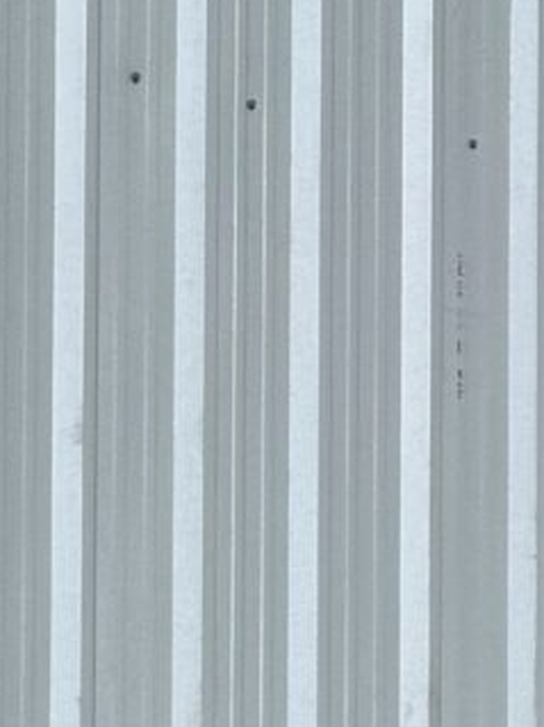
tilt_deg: +3.8
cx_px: -27
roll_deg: -0.8
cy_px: 1206
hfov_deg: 6.4
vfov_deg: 8.3
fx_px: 4844
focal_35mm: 231
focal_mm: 6.86
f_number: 1.78
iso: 64
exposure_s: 1/435
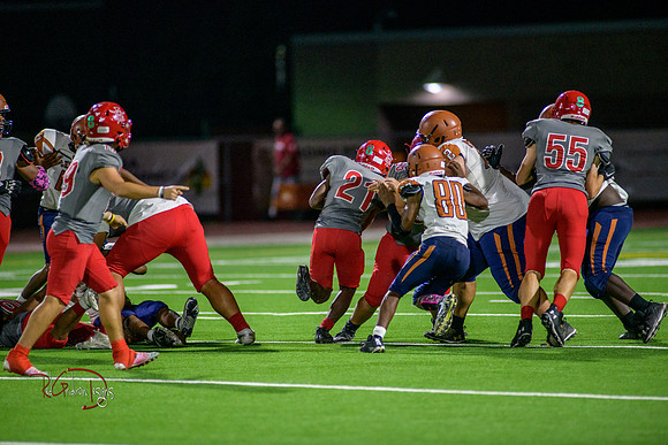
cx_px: 334
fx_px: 5568
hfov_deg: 6.9
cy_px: 222
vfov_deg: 4.6
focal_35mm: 300
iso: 2500
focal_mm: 300
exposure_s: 1/800
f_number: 2.8
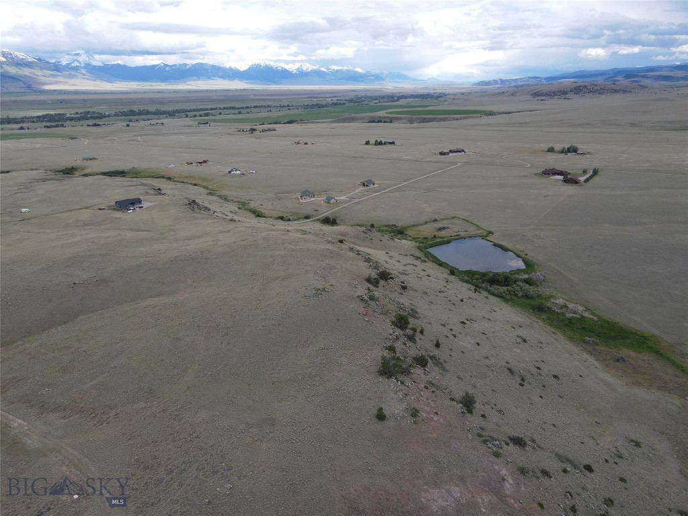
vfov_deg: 56.8
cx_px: 344
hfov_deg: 71.6
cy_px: 258
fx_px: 477
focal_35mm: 24
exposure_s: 1/400
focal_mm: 4.5
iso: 100
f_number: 2.8
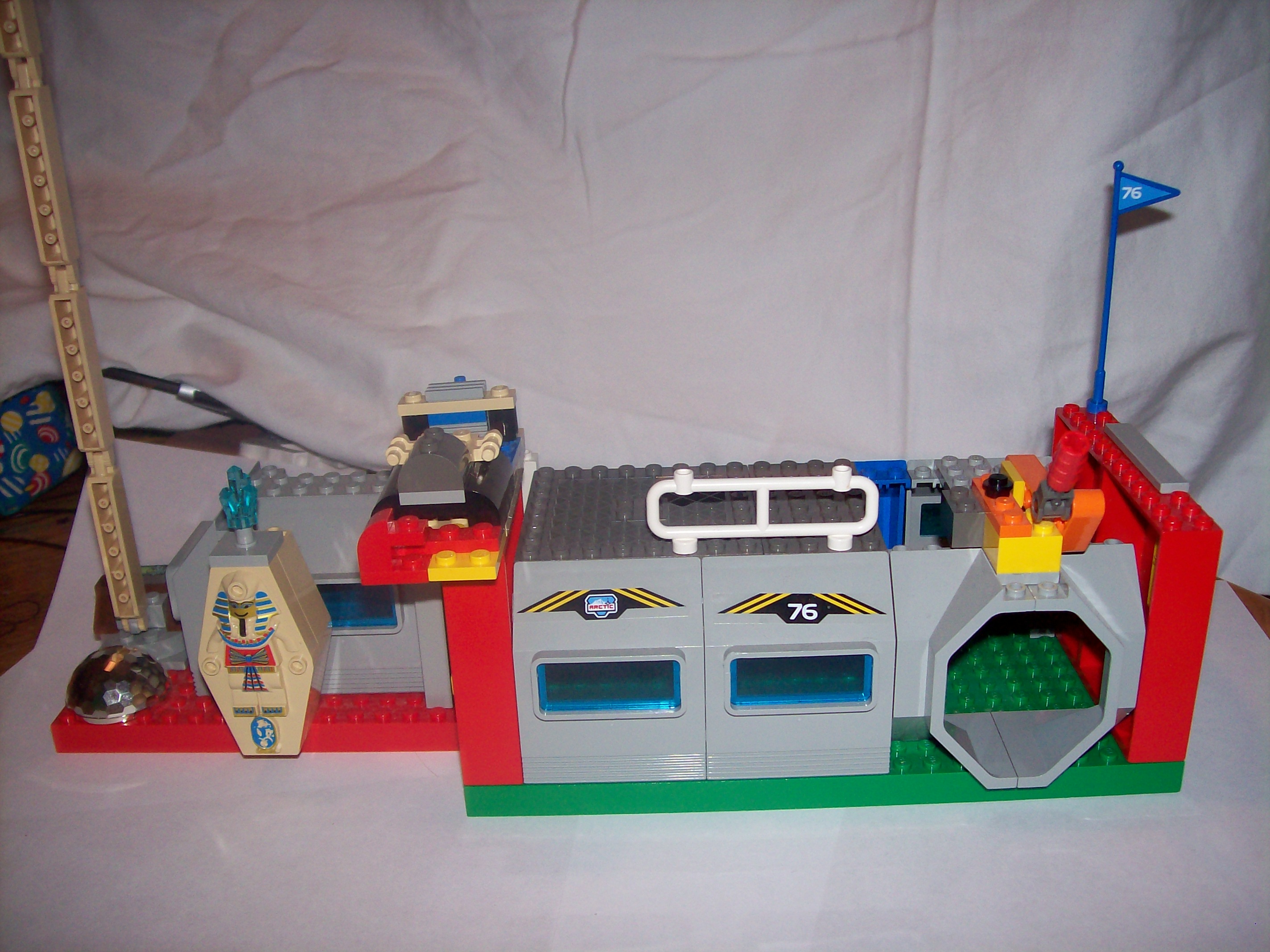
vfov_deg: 39.6
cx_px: 635
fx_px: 1320
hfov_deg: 51.4
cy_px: 476
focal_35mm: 36
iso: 80
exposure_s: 1/64
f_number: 2.7
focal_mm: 6
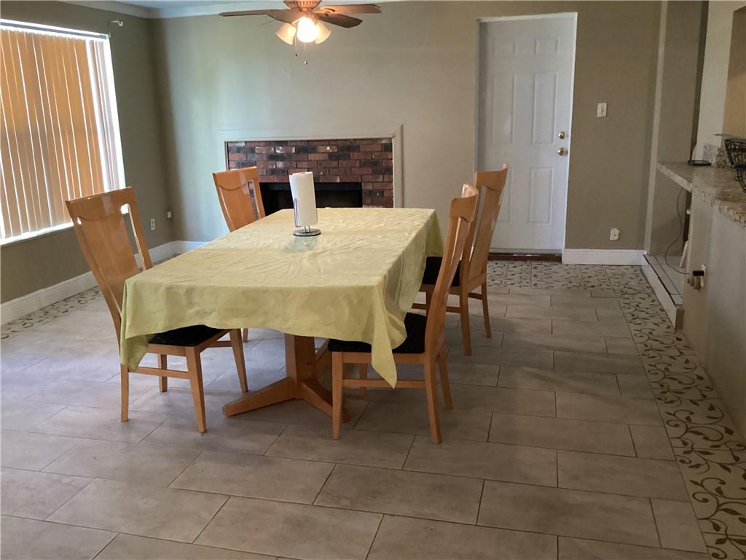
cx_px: 373
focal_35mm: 31
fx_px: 668
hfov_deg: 58.4
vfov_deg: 45.4
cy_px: 280
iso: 640
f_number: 2.4
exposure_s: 1/30
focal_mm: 3.3
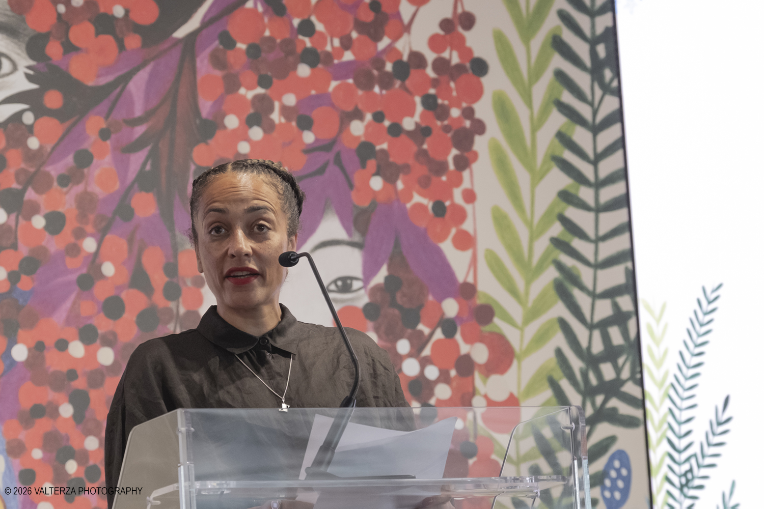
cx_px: 382
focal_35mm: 139
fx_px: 2950
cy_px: 254
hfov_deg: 14.8
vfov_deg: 9.9
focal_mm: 92.4
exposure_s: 1/160
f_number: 6.4
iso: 2500
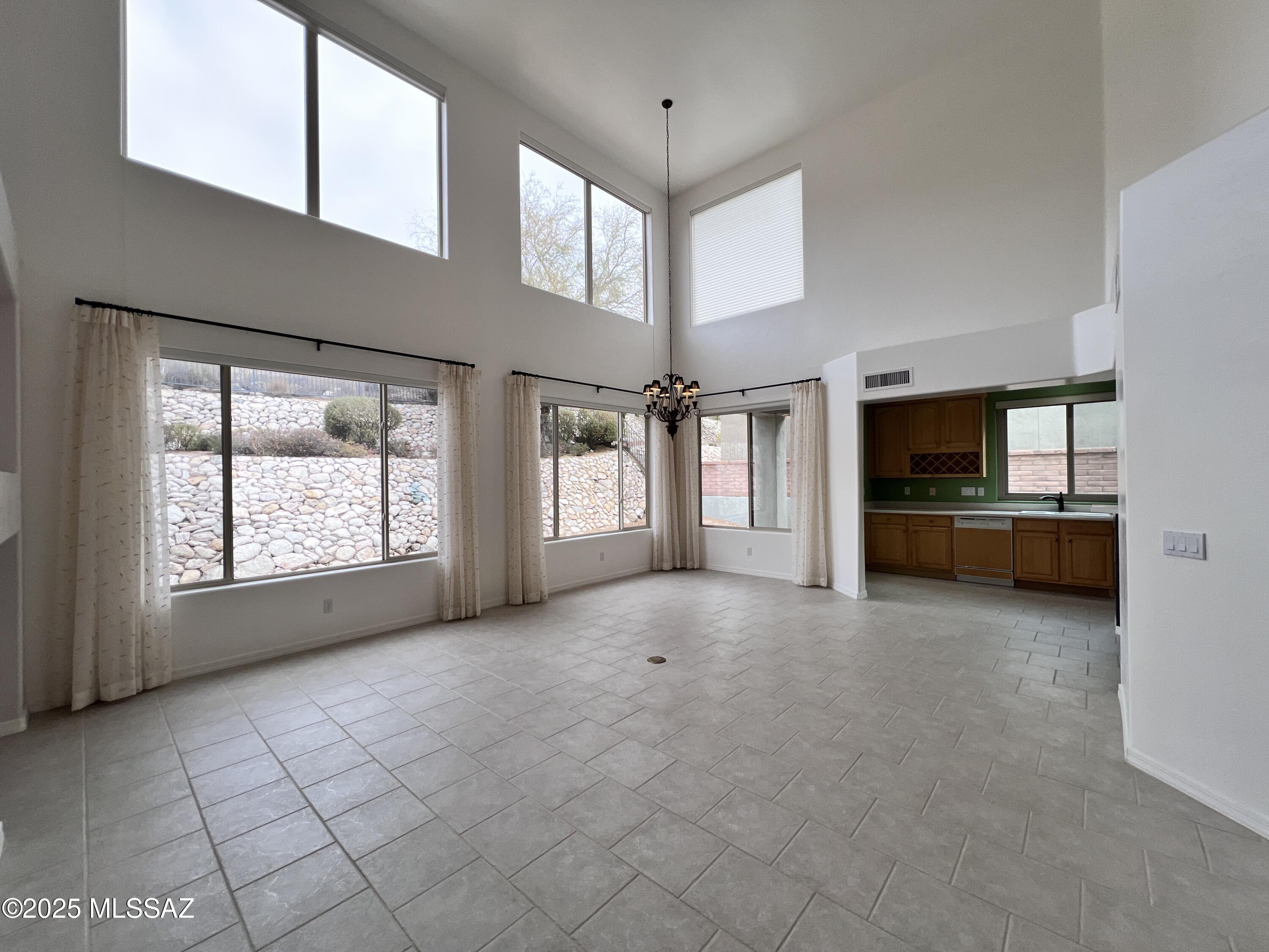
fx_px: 477
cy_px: 476
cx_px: 634
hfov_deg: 106.2
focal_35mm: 13
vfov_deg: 89.9
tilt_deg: +0.3
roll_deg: +0.6
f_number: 1.8
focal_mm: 1.57
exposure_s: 1/187
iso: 32
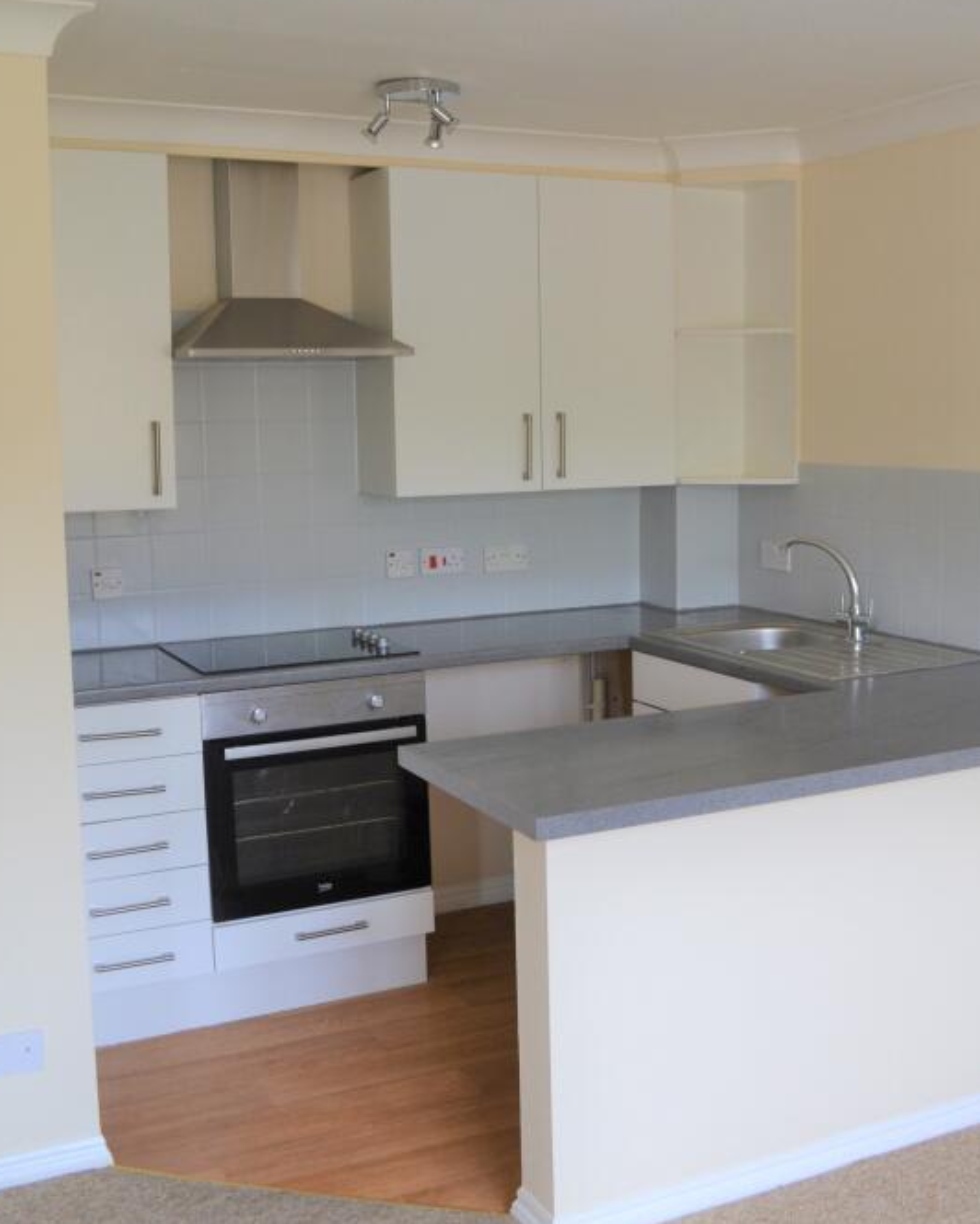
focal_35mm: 39
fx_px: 1414
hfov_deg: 38.1
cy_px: 603
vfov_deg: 46.8
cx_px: 593
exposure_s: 1/80
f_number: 4.5
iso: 400
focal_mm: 18
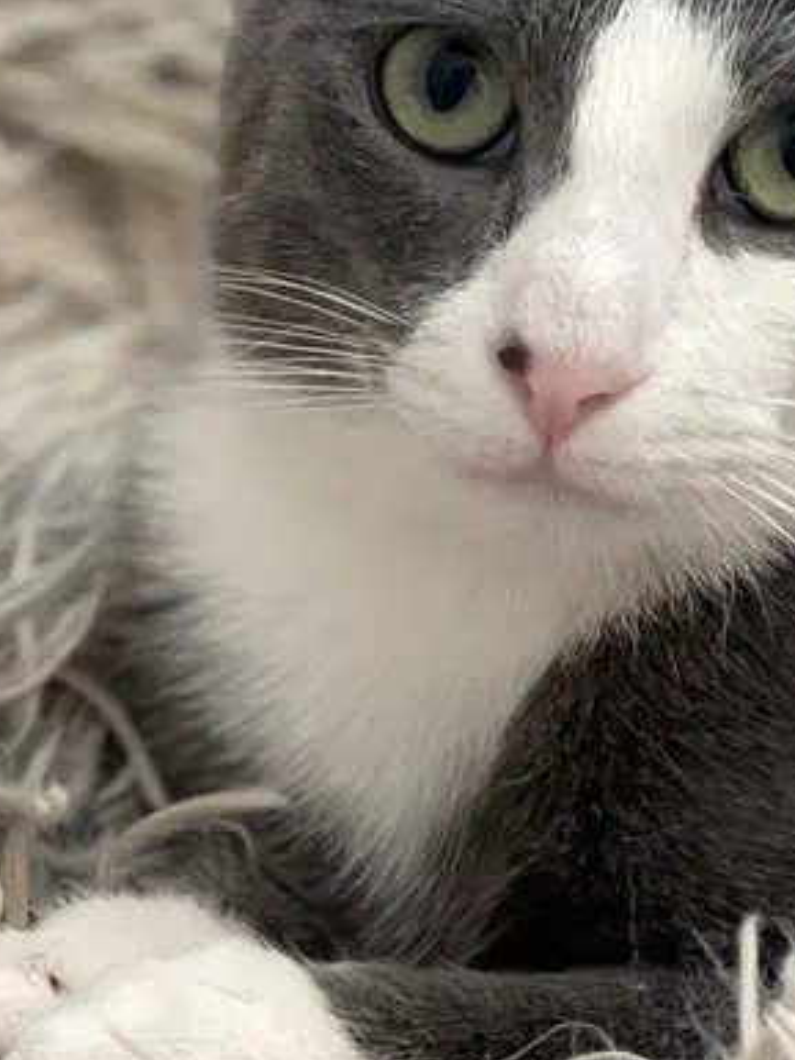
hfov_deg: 11.0
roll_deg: +0.0
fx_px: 4132
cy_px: 358
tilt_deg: -28.6
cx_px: 591
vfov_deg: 14.6
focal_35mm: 135
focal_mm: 6
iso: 200
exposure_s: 1/40
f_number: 2
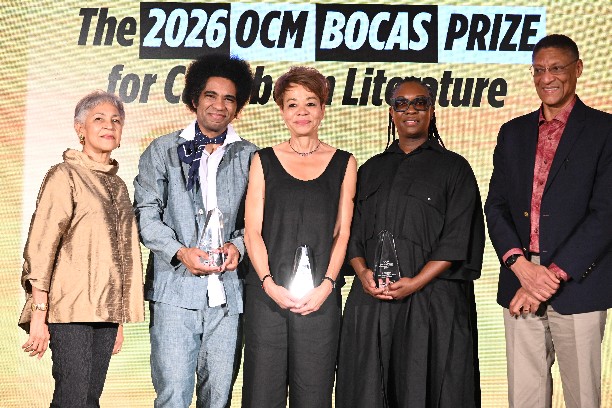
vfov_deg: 19.5
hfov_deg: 28.8
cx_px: 306
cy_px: 204
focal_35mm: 70
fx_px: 1190
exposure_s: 1/640
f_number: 3.5
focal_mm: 70
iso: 4000
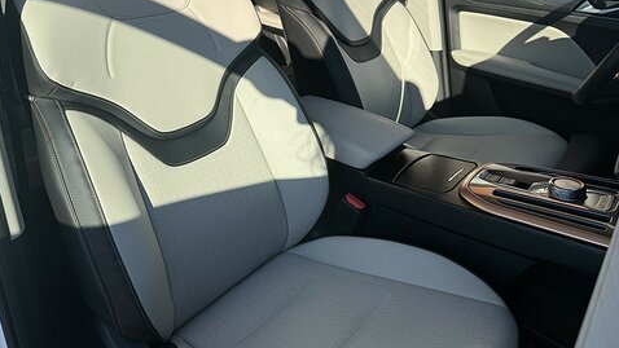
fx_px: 492
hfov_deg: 64.1
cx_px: 269
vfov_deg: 38.2
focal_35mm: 30
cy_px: 96
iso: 80
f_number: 1.78
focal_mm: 6.76
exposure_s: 1/2703
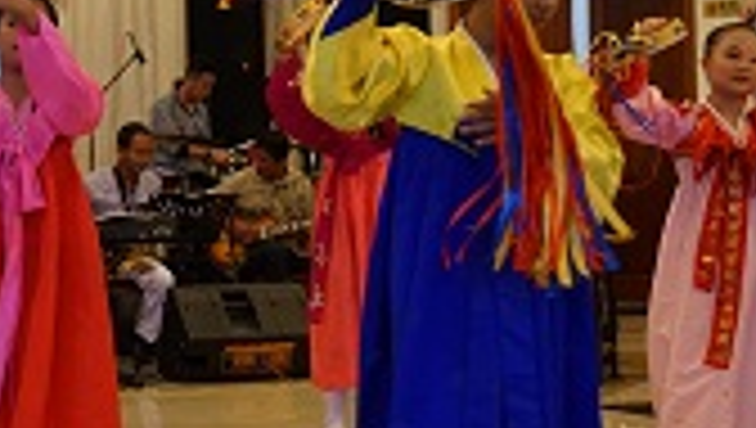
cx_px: 94
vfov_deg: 10.7
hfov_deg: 18.5
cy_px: 149
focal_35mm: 114
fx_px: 2288
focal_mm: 46
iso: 4000
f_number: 3.2
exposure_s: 1/160
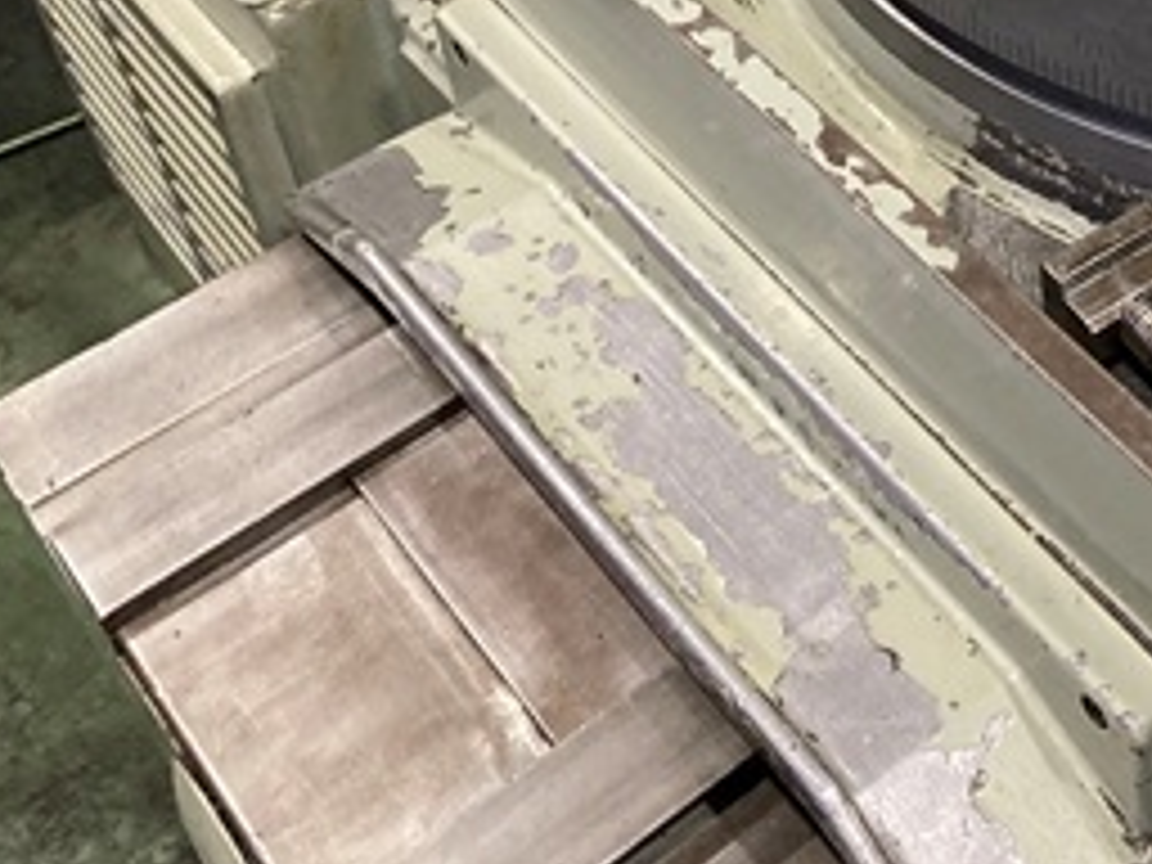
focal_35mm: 70
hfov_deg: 25.9
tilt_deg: -39.0
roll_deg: -0.2
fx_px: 2330
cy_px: -189
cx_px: 1233
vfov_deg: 19.7
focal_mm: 3.99
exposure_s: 1/60
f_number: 1.8
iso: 200
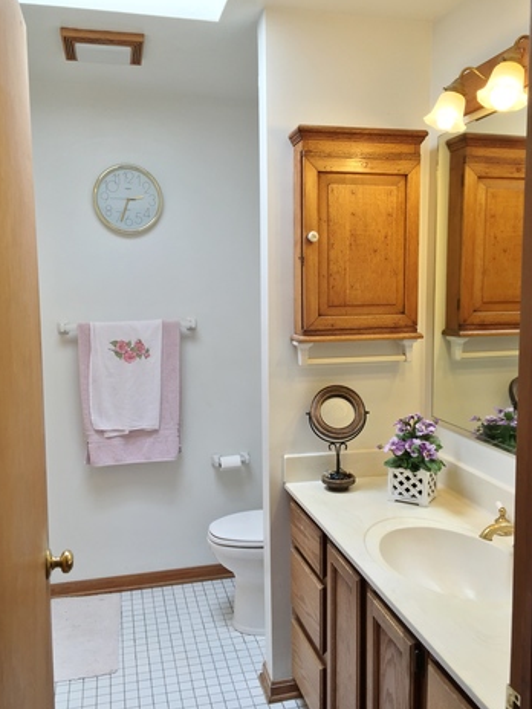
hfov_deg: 46.8
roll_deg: +0.7
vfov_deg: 60.0
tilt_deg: -6.0
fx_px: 615
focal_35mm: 30
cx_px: 271
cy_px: 351
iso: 40
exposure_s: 1/60
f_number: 2.2
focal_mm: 4.15
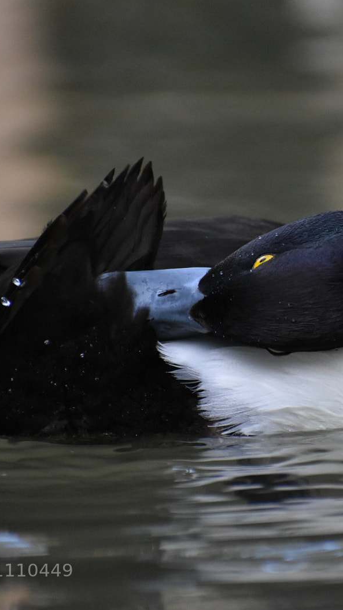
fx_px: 10799
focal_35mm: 668
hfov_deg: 1.8
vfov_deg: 3.2
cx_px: 233
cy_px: 307
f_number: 6.3
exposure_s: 1/500
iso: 2500
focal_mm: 280
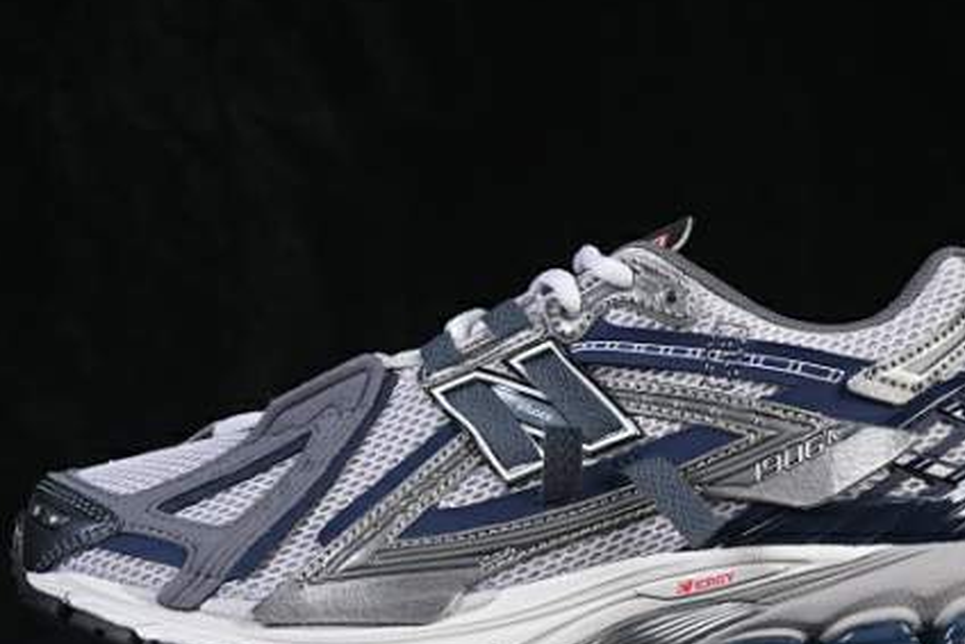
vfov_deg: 10.6
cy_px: 355
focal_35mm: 129
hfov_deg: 15.9
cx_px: 539
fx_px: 3459
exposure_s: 1/80
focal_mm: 50
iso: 160
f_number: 7.1
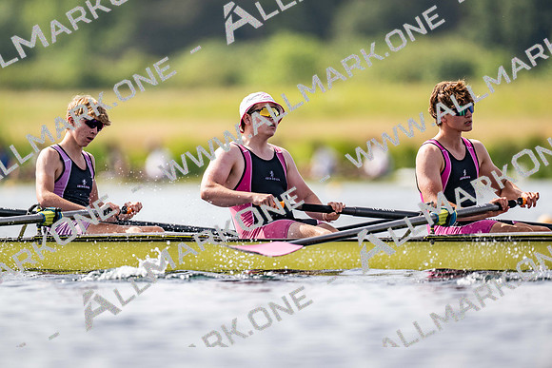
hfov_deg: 3.4
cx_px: 276
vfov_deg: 2.3
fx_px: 9202
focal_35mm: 600
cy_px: 184
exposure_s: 1/2500
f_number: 4
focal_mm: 600
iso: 200
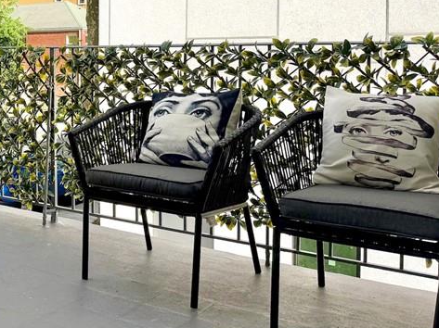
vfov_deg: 27.5
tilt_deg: -2.1
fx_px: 659
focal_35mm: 52
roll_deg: +0.6
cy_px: 69
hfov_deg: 33.0
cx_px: -25
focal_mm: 6.76
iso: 80
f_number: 1.78
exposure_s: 1/3145
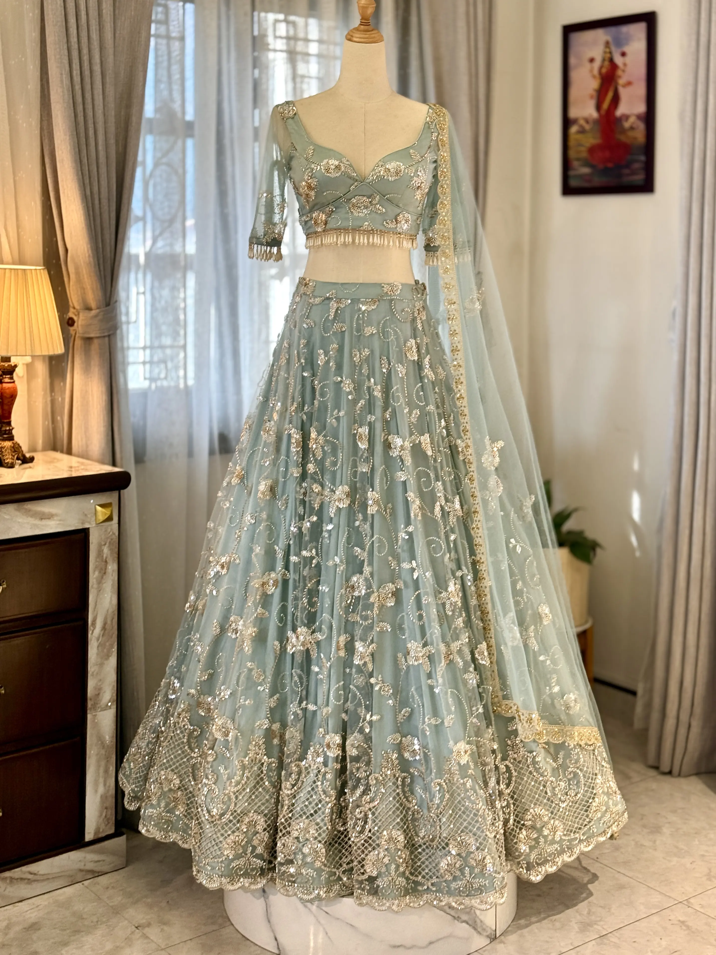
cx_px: 358
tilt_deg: -11.2
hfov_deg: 30.3
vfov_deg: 39.7
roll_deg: -1.3
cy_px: 478
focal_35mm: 48
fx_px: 1324
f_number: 1.78
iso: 50
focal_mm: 6.76
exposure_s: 1/50
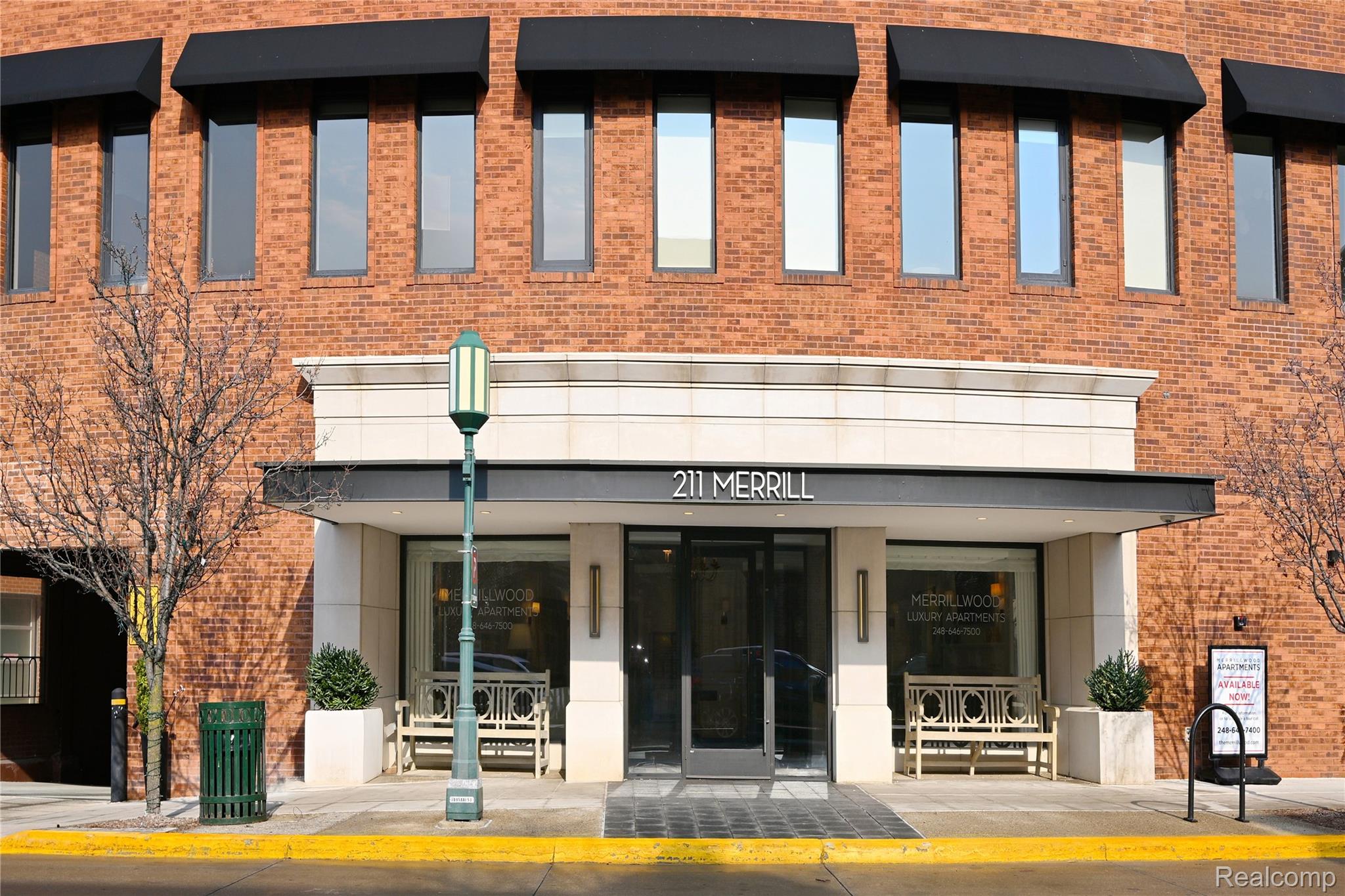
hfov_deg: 61.9
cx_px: 672
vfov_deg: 43.6
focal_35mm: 30
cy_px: 448
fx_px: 1121
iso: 100
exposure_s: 1/200
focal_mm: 30
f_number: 9
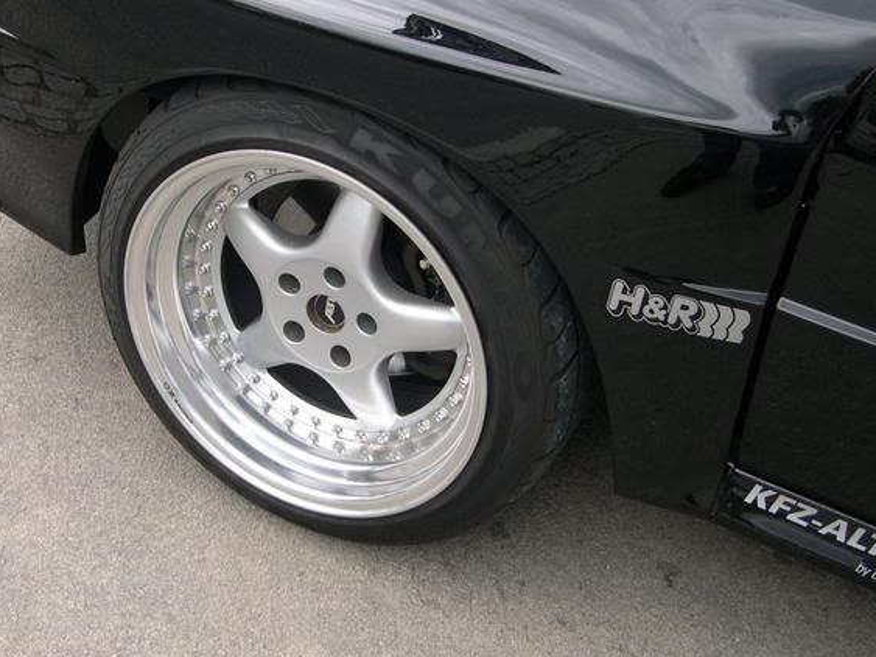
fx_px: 1366
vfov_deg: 27.0
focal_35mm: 54
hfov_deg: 35.1
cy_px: 330
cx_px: 269
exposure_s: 1/343
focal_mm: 8
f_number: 2.8
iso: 100
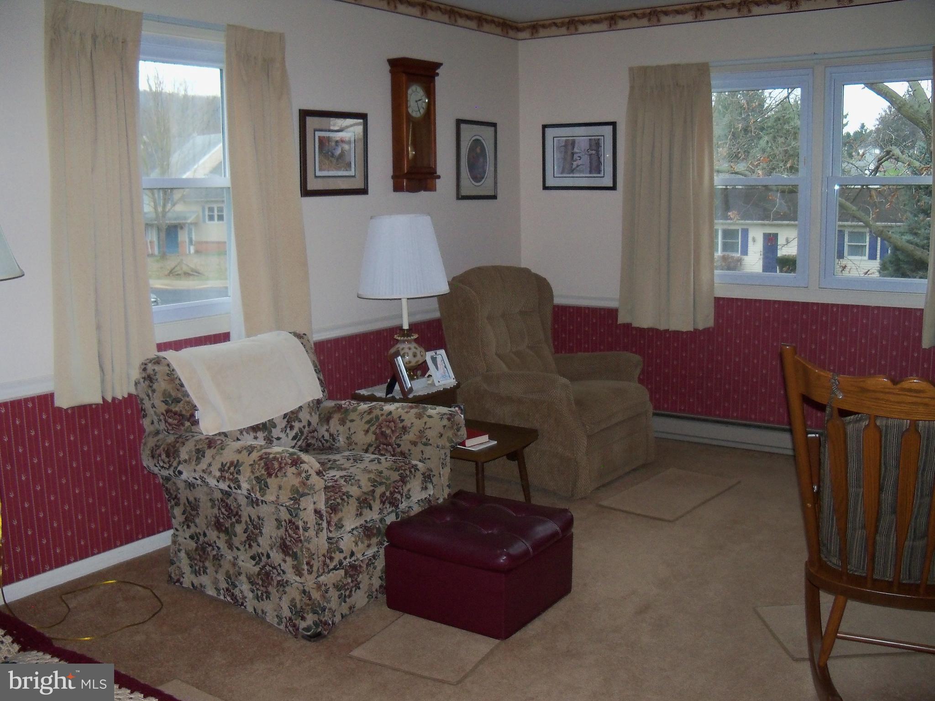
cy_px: 350
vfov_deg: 40.7
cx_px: 468
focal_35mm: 35
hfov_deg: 52.6
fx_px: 945
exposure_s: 1/30
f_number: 3.5
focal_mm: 6.2
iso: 200
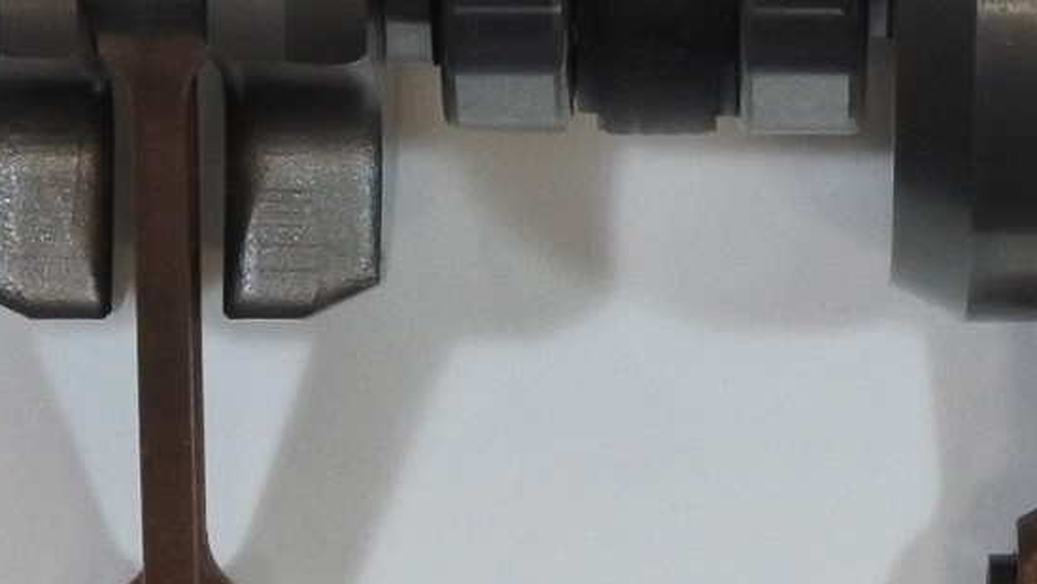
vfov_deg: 7.1
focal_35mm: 171
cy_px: 160
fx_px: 4703
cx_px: 1147
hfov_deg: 12.4
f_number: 4.5
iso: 800
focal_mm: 17.6
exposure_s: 1/100
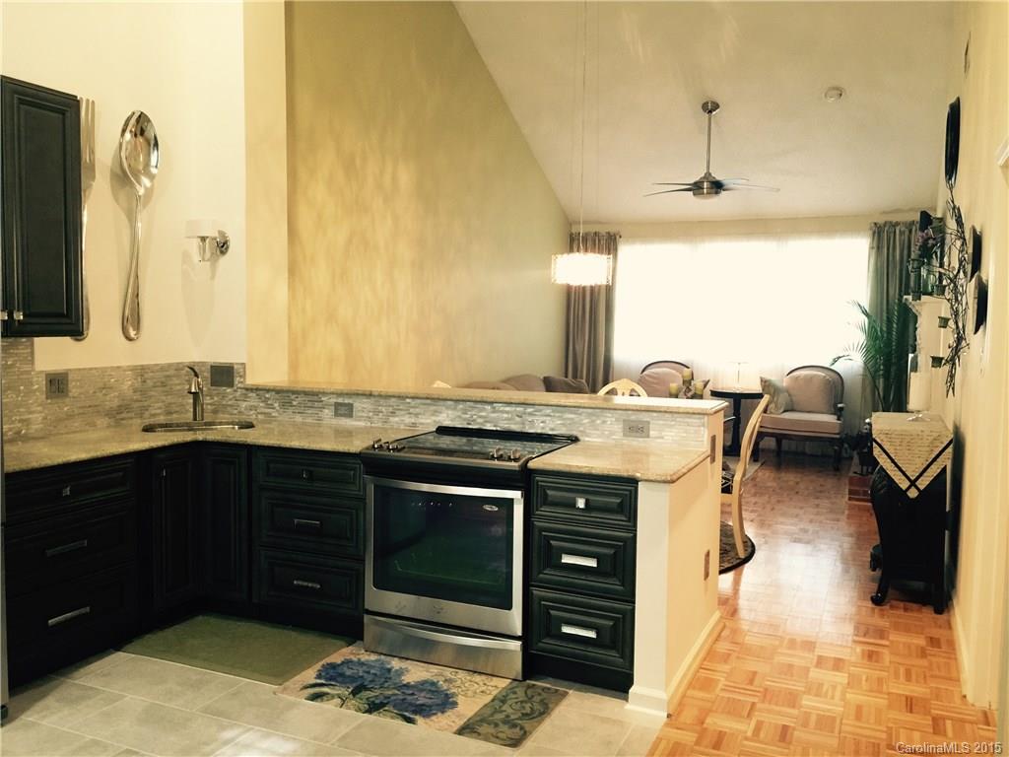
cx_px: 504
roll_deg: -2.4
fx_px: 845
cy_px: 378
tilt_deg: -4.4
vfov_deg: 48.2
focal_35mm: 29
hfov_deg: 61.7
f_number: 2.2
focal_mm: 4.15
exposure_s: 1/15
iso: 100
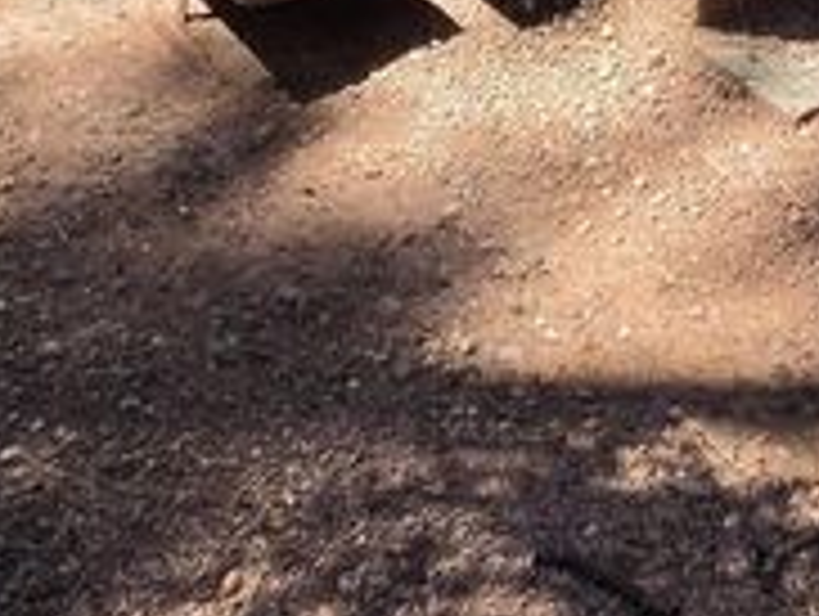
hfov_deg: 23.6
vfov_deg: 13.5
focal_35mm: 73
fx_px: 1729
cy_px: -935
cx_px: 1058
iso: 100
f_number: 2.2
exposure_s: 1/827
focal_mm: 2.2
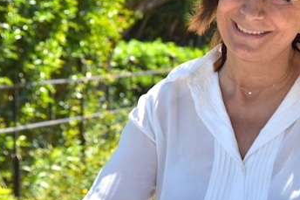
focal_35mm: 262
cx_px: 228
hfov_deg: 7.9
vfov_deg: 5.2
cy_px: 71
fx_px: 2182
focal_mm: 100
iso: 100
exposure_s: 1/200
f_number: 9
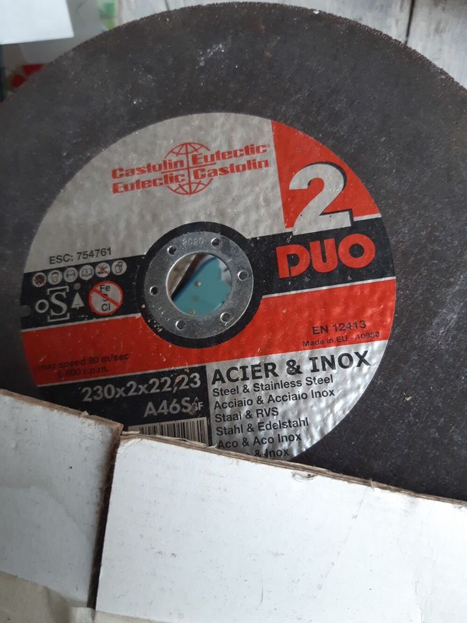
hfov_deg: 53.1
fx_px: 468
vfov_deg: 67.3
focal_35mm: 26
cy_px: 312
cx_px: 234
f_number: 1.7
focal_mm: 3.92
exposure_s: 1/100
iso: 80
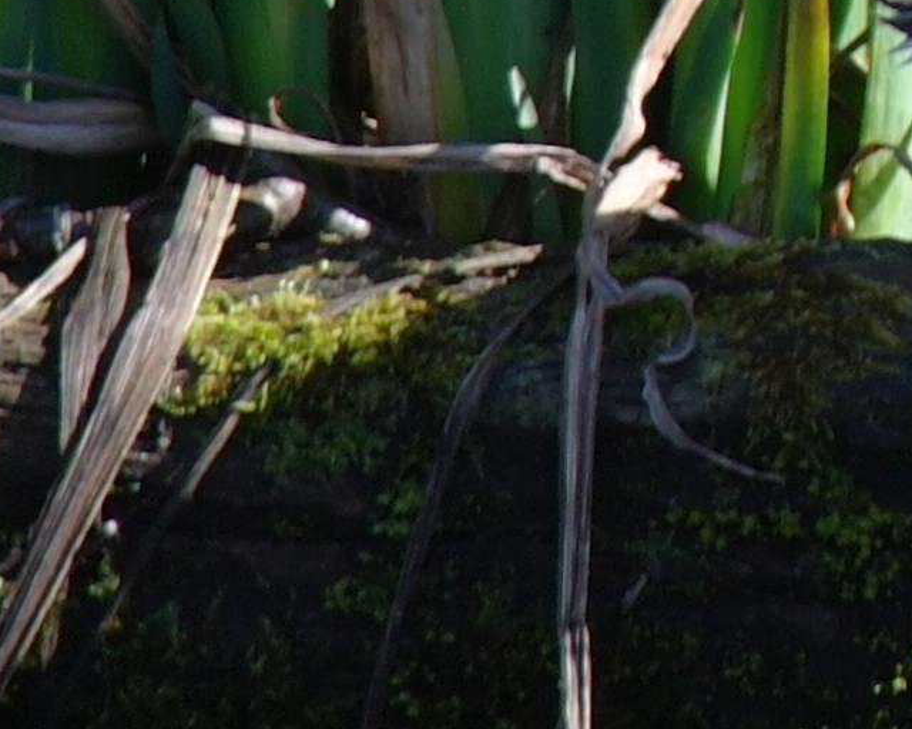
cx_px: 2622
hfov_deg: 1.0
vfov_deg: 0.8
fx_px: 51554
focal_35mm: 1910
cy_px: -965
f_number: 5.6
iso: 100
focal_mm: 185
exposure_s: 1/125
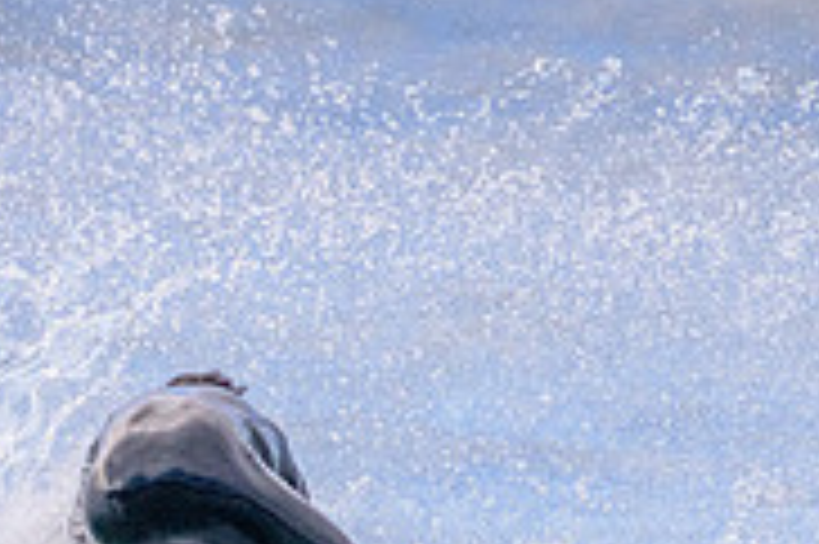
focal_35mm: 2549
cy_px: 771
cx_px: 122
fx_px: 57936
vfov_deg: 0.5
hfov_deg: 0.8
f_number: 13
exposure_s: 1/2000
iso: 2000
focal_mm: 800
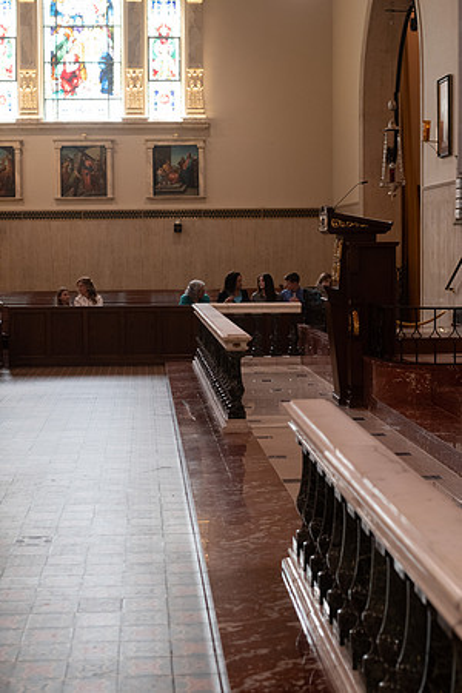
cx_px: 231
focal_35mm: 60
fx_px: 1155
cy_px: 346
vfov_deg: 33.4
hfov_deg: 22.6
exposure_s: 1/100
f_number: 4
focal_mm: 50
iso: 1250
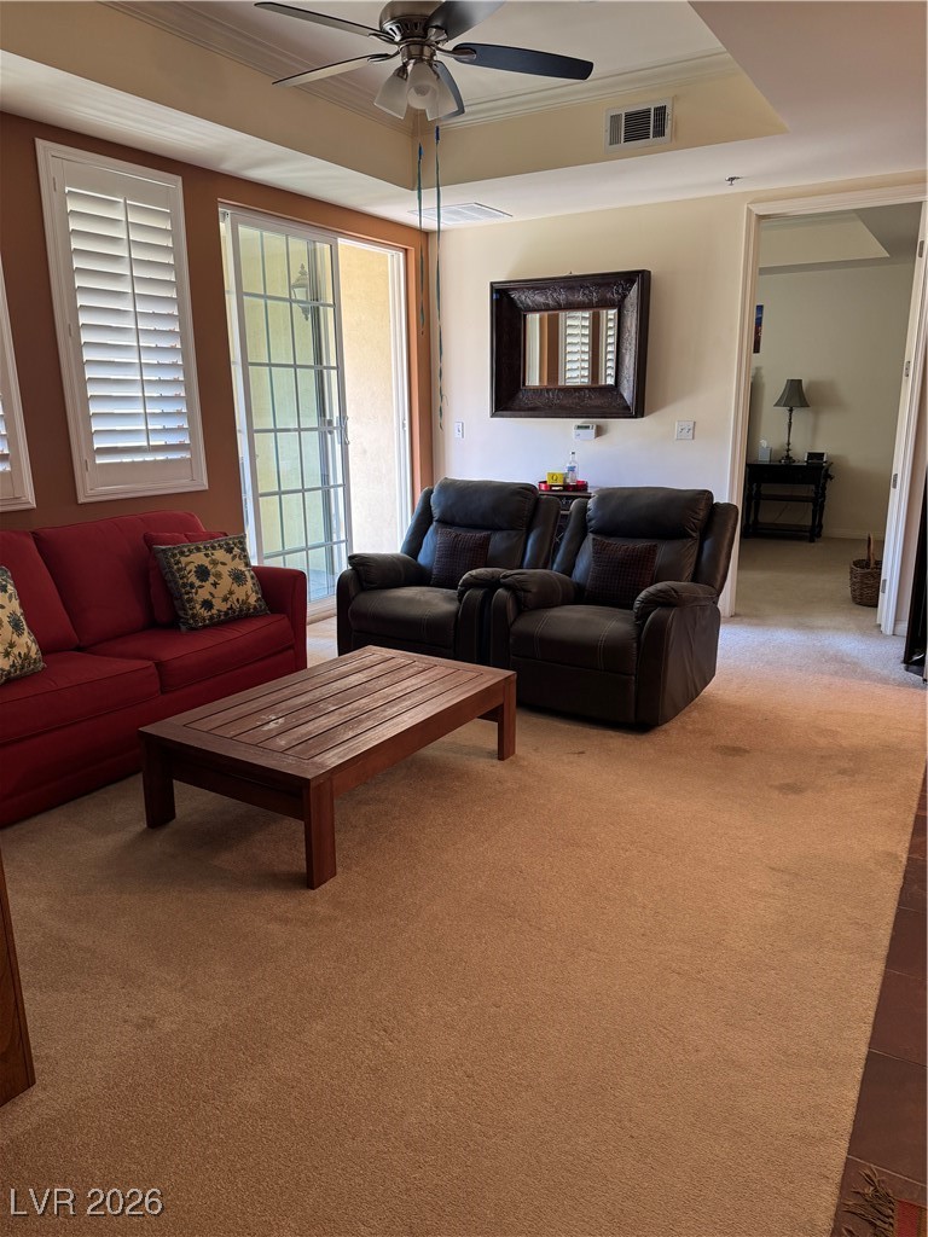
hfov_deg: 56.8
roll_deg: -1.1
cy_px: 618
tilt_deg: -15.8
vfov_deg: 71.6
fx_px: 858
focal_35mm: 24
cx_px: 464
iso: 125
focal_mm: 6.76
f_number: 1.78
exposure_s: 1/60
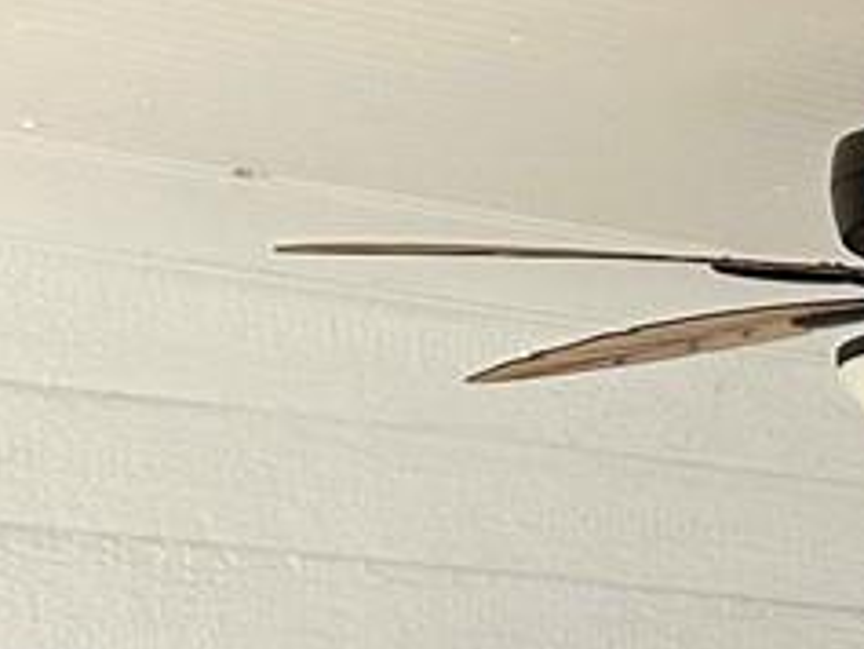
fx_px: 4045
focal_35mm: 162
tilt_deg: -5.3
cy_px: 1703
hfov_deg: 9.5
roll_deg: +1.5
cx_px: 2610
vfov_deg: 8.2
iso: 80
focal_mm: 6.86
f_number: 1.78
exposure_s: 1/1664
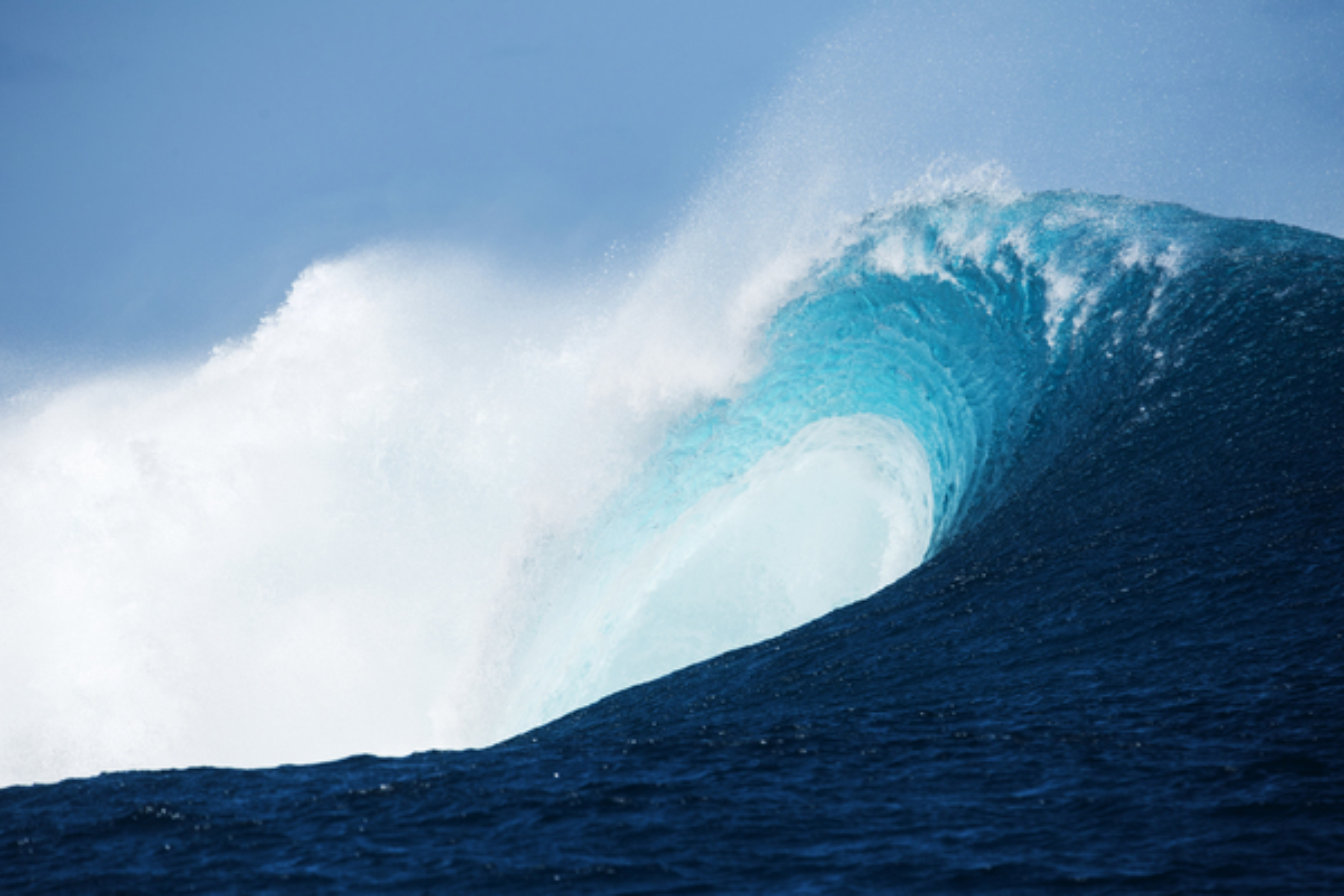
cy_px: 448
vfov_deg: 3.1
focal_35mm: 450
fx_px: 16799
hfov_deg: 4.6
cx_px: 672
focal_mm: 450
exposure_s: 1/2000
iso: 640
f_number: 9
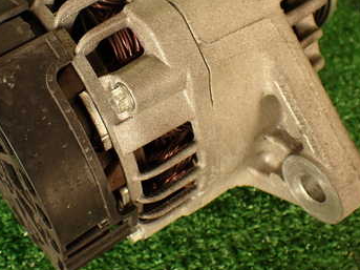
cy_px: 75
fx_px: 582
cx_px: 132
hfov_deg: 34.2
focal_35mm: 56
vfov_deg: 25.8
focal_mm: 5.79
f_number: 2.4
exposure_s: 1/60
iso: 125
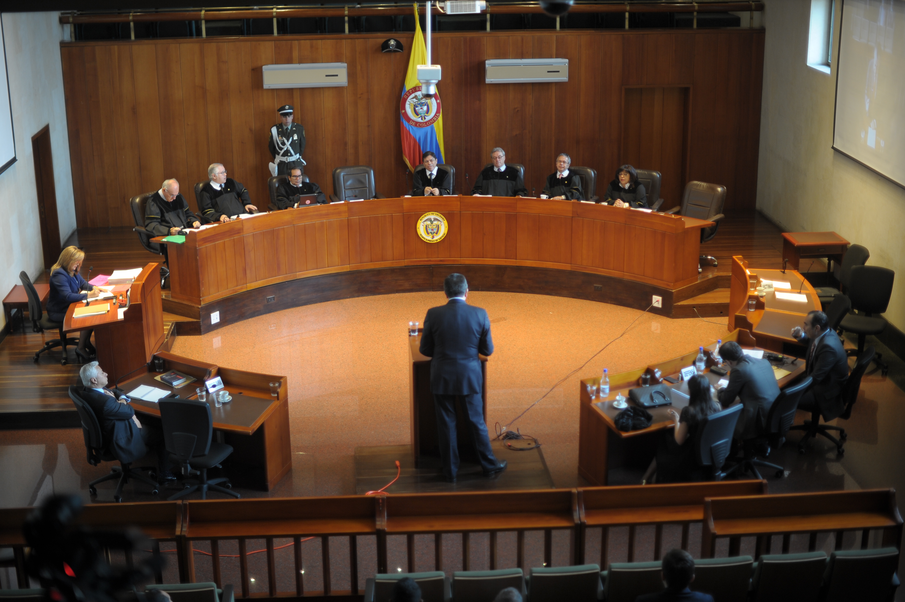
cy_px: 301
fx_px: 1256
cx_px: 452
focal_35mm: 50
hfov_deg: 39.6
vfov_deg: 27.0
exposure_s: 1/125
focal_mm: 50
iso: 500
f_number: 1.4
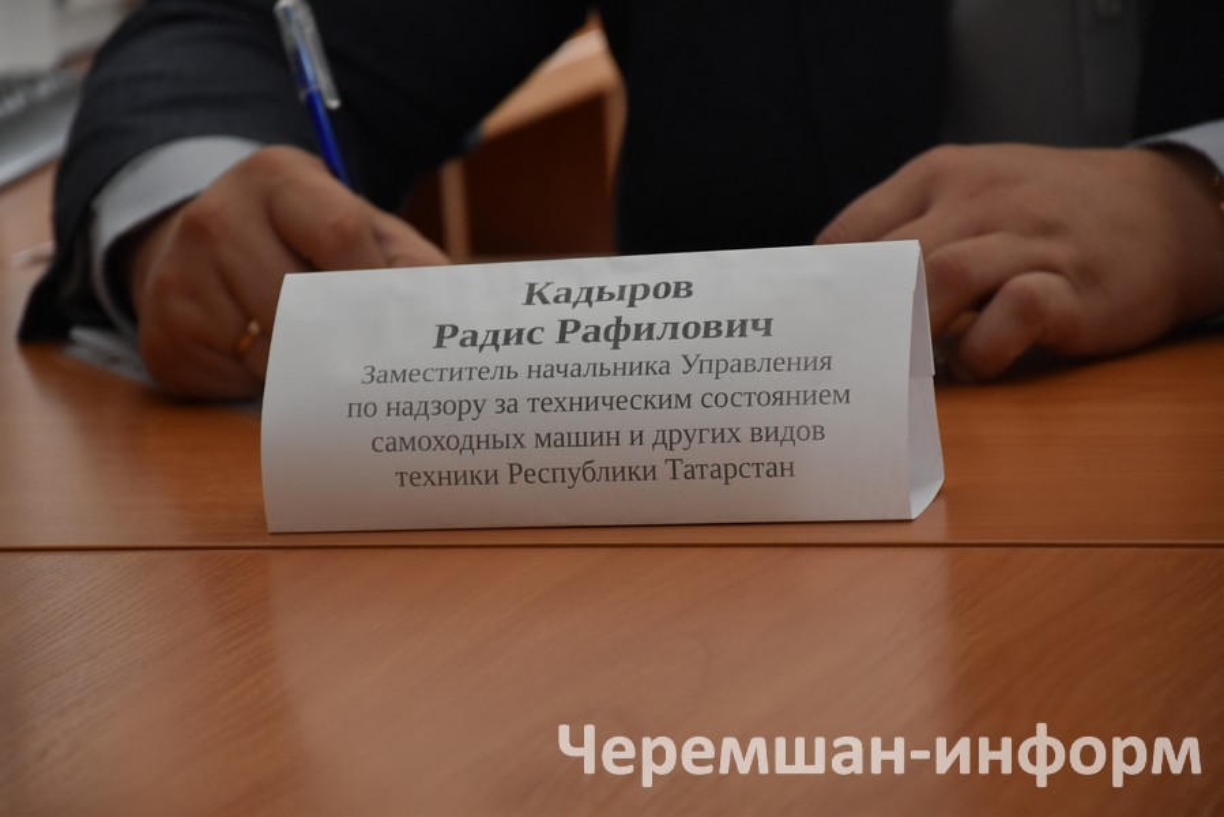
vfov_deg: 6.5
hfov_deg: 9.8
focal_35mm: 210
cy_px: 408
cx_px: 612
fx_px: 7142
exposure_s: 1/250
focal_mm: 140
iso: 1800
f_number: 5.6
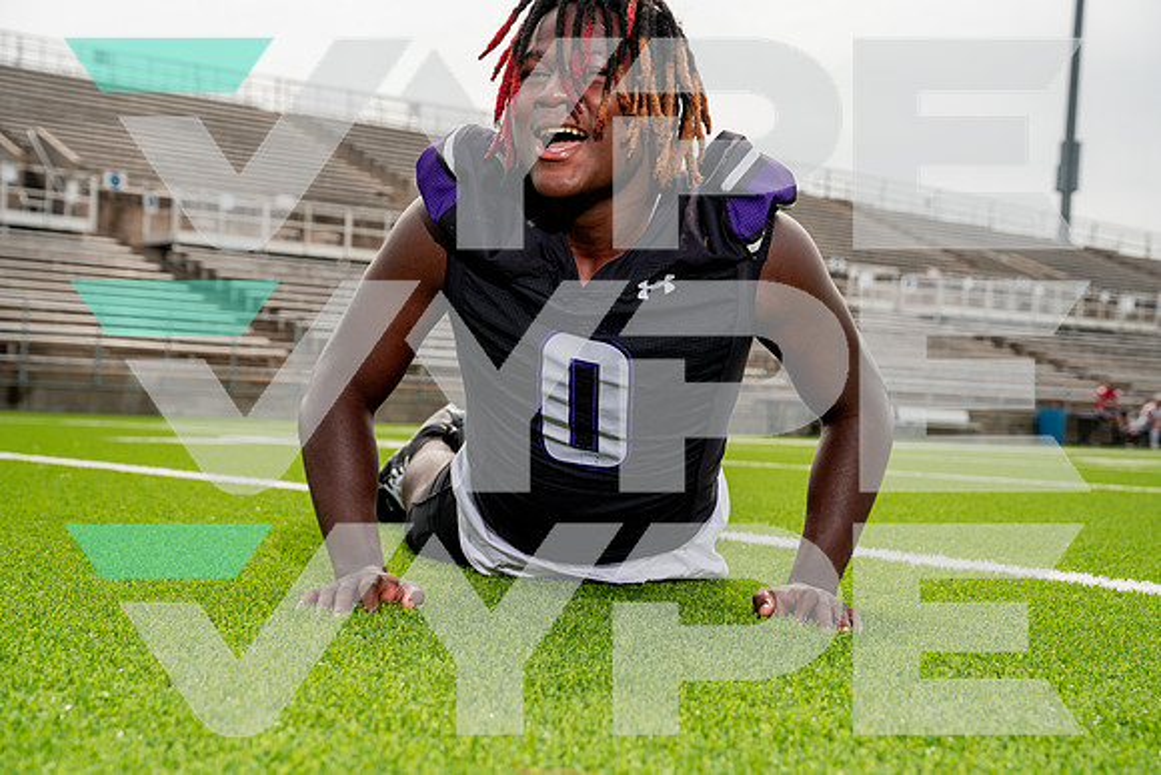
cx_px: 580
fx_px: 1774
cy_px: 388
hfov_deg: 36.2
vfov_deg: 24.6
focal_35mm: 55
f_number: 5.6
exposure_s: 1/800
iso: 125
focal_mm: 55
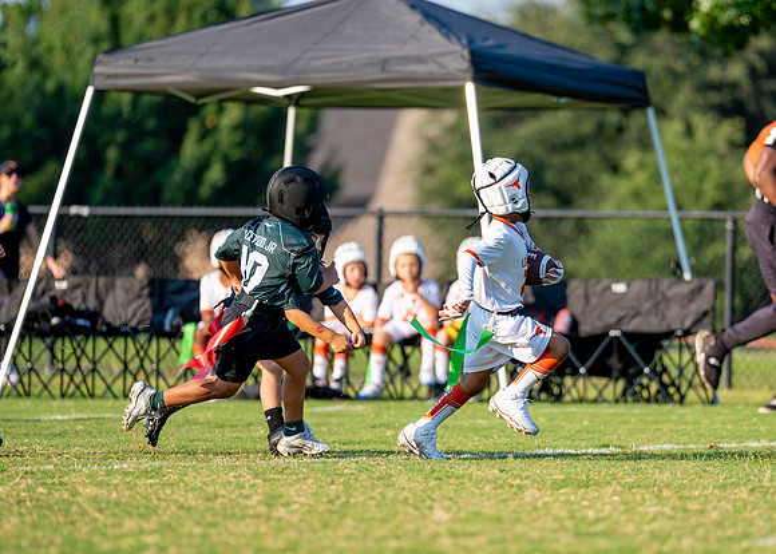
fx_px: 5835
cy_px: 285
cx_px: 503
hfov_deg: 7.6
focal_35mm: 265
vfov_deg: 5.4
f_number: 2.8
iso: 200
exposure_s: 1/2000
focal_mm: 200
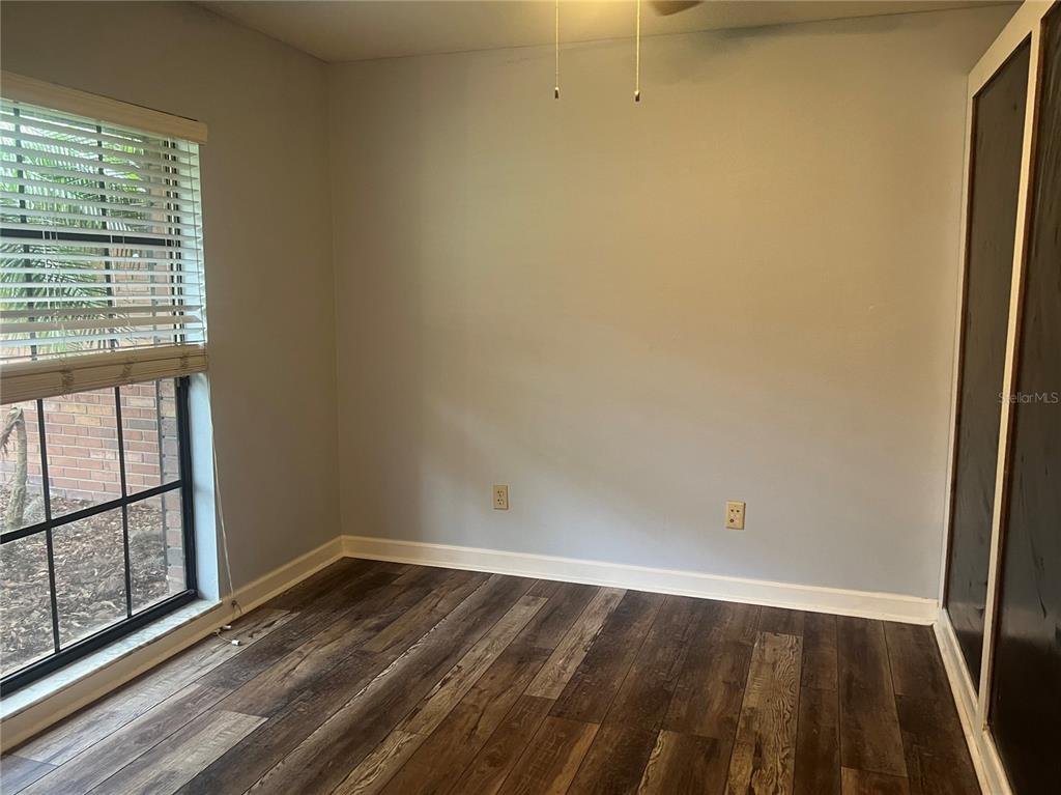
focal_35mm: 26
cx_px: 530
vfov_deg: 53.0
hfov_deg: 67.3
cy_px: 398
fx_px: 797
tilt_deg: -7.7
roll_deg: -3.4
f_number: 1.5
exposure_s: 1/60
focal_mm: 5.7
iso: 200
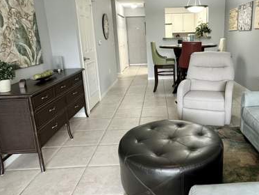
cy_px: 94
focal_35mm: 30
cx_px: 163
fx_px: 225
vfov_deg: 46.8
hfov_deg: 59.1
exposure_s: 1/60
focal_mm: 2.22
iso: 250
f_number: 2.2
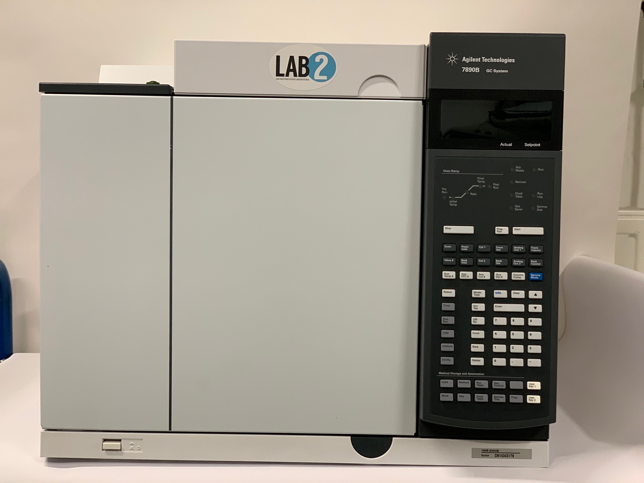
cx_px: 322
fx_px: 967
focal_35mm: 52
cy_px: 242
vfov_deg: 28.0
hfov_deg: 36.8
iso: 125
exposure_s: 1/50
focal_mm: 6
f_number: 2.4
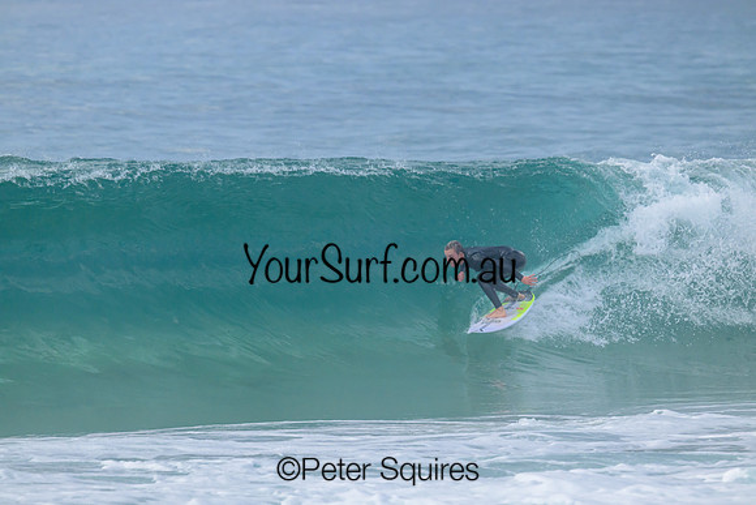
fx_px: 11342
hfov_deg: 3.8
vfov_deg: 2.5
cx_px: 378
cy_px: 252
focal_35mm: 540
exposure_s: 1/2000
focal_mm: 540
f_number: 11
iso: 1400
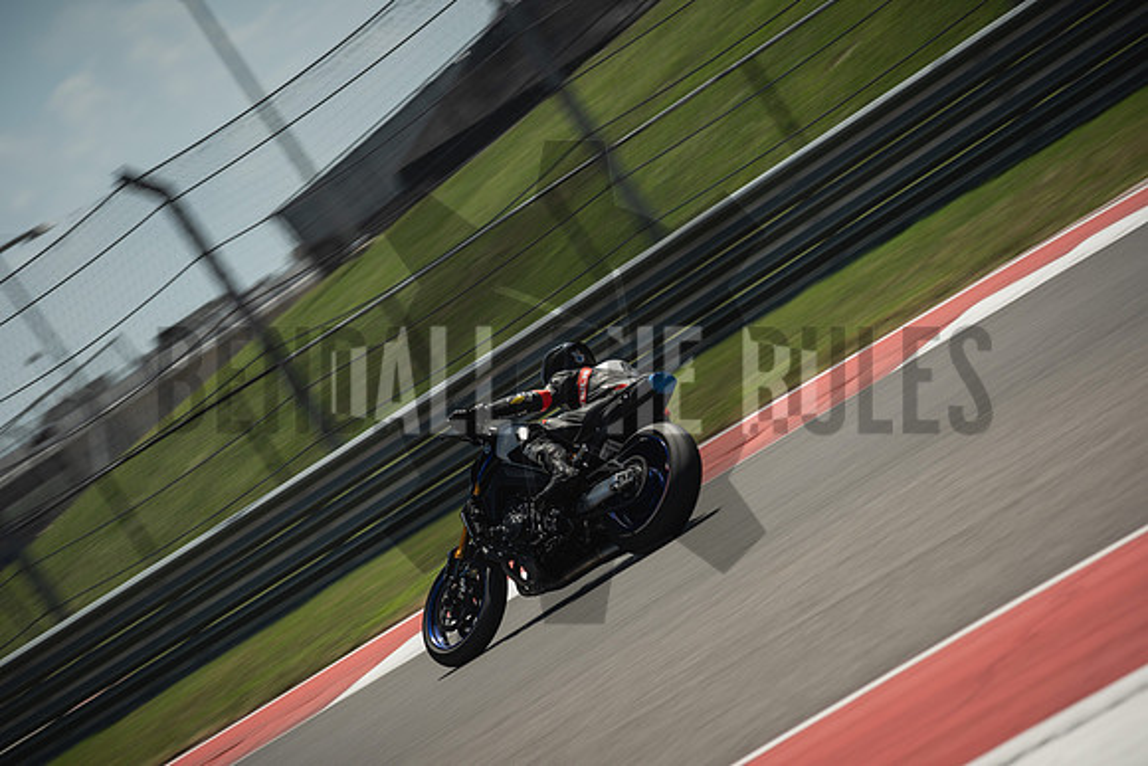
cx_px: 574
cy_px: 383
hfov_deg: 10.7
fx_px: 6124
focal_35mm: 192
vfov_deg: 7.2
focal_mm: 128.3
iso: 125
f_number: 7.1
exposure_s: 1/250
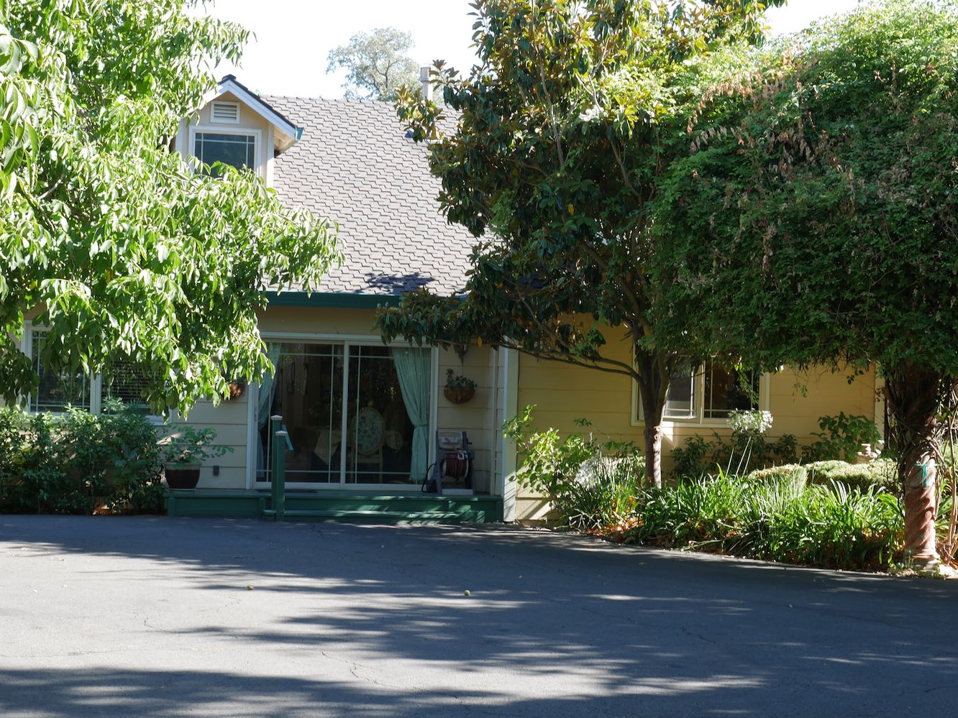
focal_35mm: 62
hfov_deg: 31.2
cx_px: 478
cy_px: 354
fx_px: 1716
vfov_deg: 23.7
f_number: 8
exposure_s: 1/50
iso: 200
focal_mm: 30
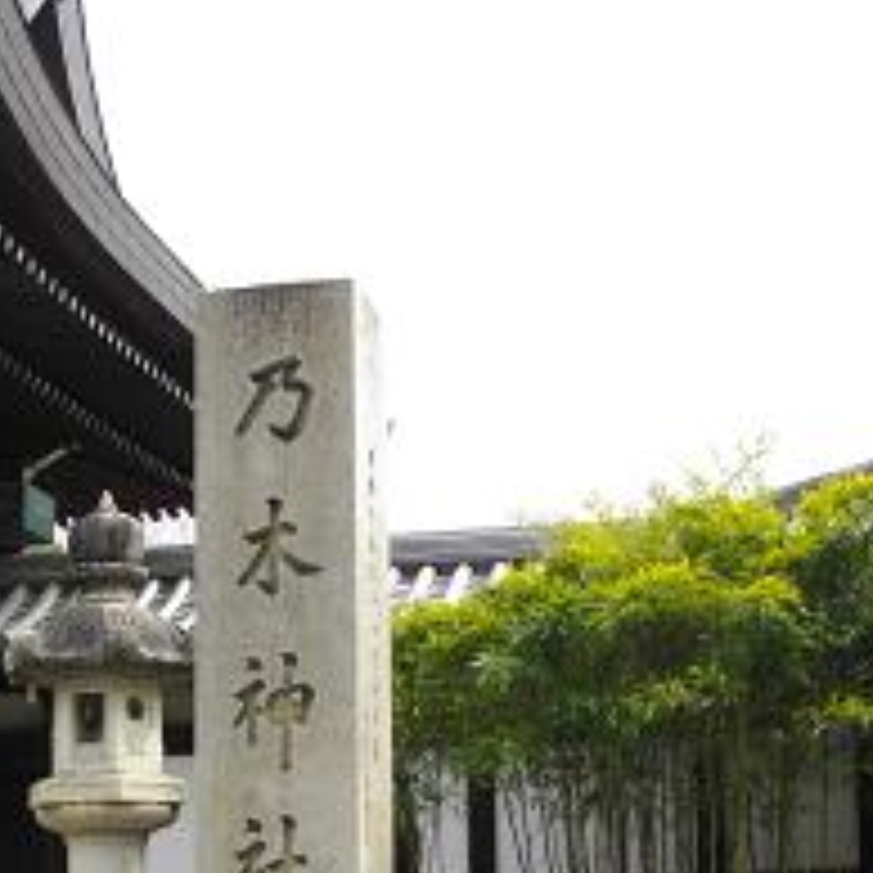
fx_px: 2026
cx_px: 310
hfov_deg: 24.2
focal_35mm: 71
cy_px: 713
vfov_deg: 23.9
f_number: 3.2
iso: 100
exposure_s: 1/320
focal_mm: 7.1
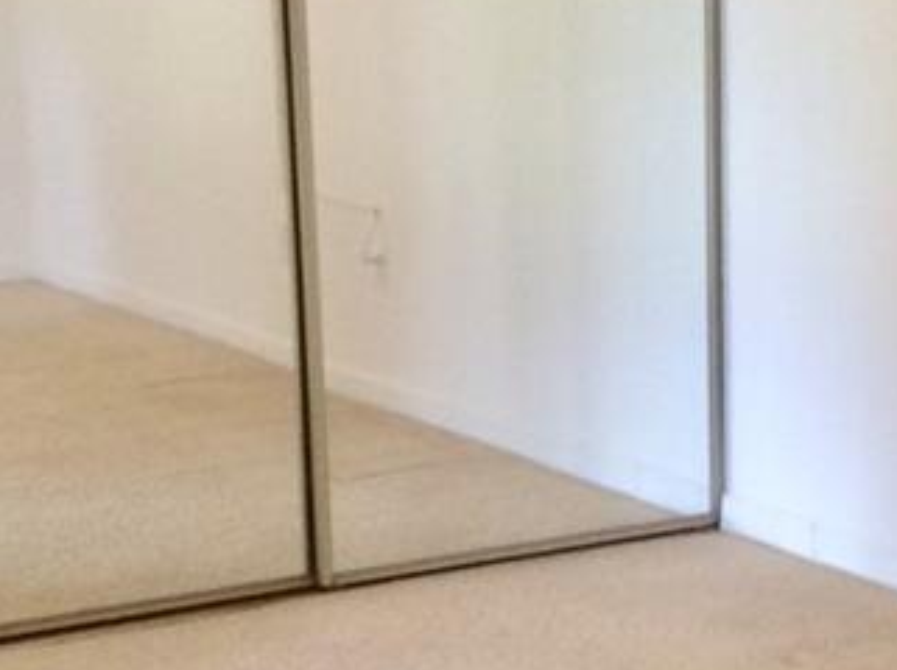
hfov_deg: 19.3
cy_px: 539
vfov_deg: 14.4
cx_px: 556
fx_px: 2640
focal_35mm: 102
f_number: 2.4
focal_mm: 3.3
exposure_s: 1/24
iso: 80
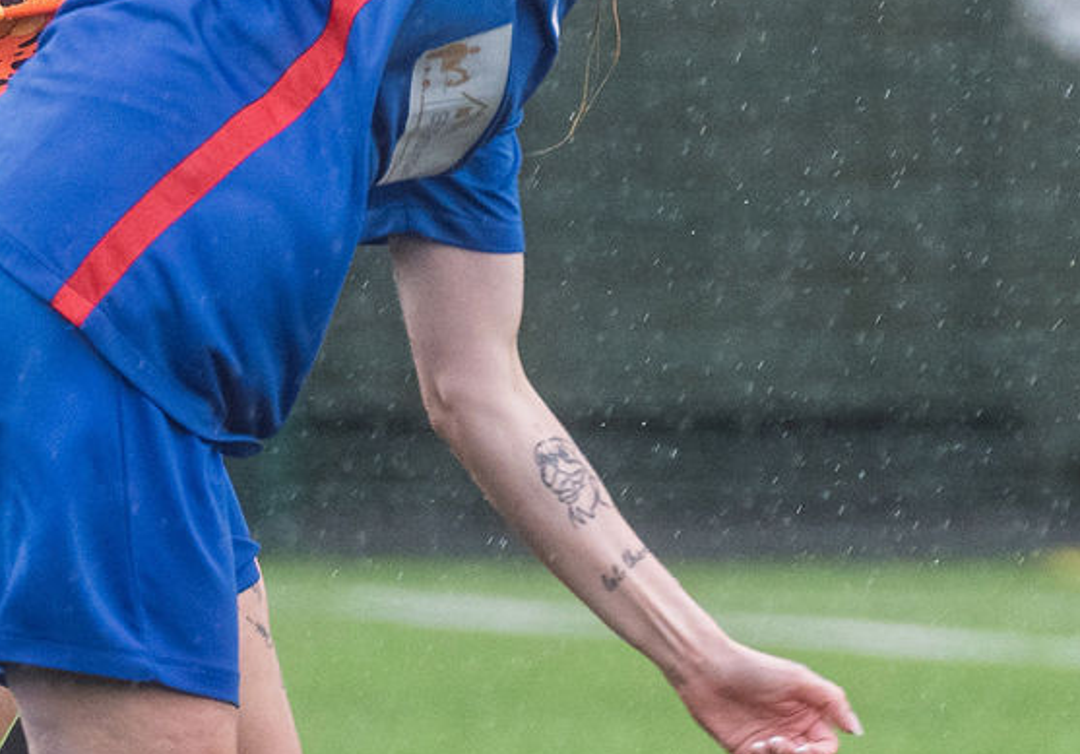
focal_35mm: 2210
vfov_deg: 0.6
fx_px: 67281
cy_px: 11
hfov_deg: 0.9
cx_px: 288
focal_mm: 400
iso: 1100
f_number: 5.6
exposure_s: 1/1000
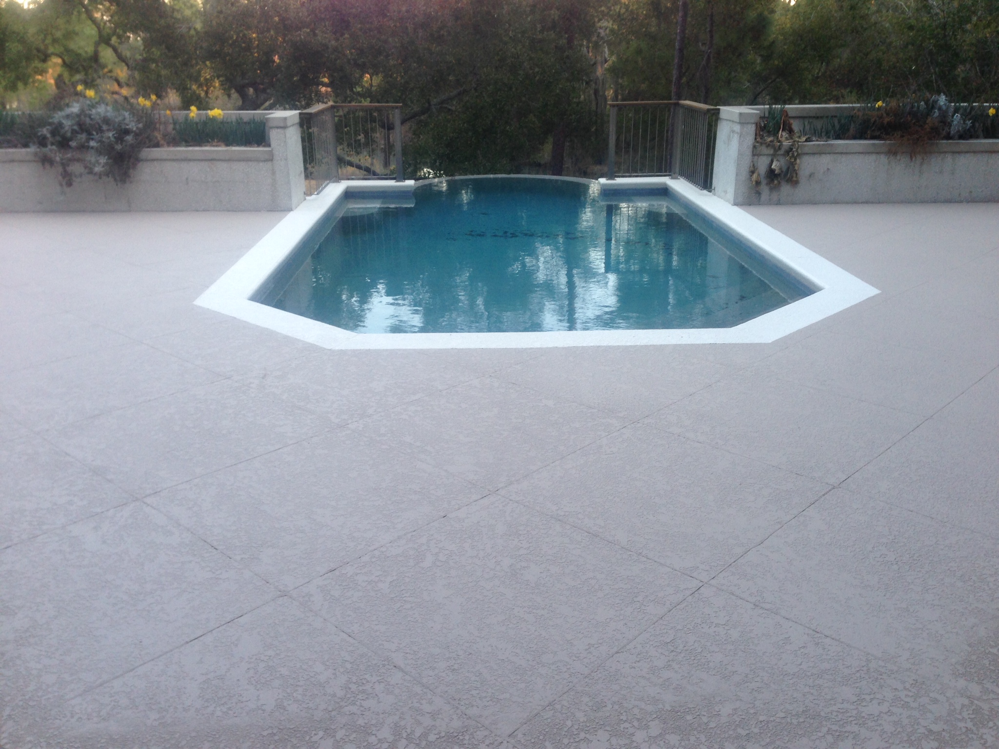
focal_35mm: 33
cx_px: 500
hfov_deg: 55.4
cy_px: 374
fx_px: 952
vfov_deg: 42.9
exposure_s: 1/40
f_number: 2.4
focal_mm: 4.12
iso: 50
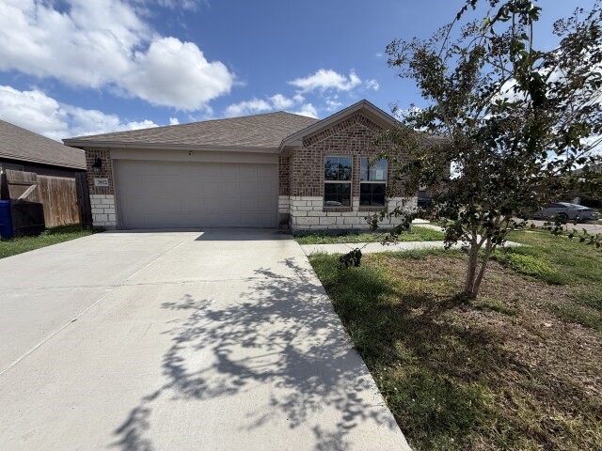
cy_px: 226
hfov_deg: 102.1
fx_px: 243
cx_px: 301
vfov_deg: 85.7
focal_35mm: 14
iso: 20
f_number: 2.2
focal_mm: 2.22
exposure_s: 1/1050
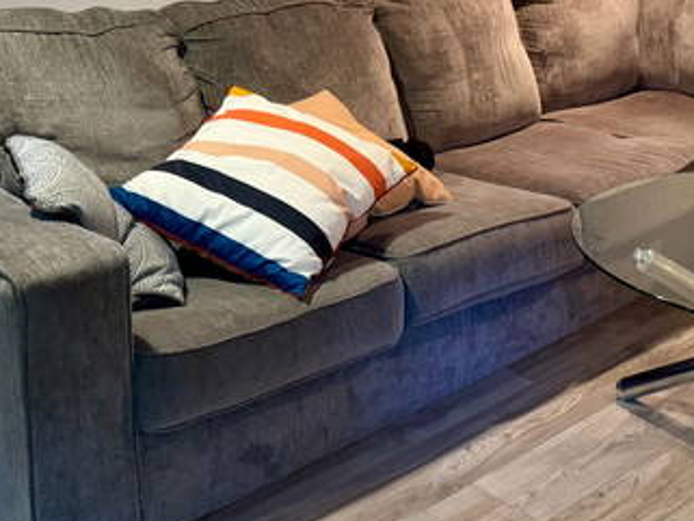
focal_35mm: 59
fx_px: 1183
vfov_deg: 24.3
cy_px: 84
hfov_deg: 32.0
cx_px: 536
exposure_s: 1/60
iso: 640
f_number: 1.78
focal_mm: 6.76
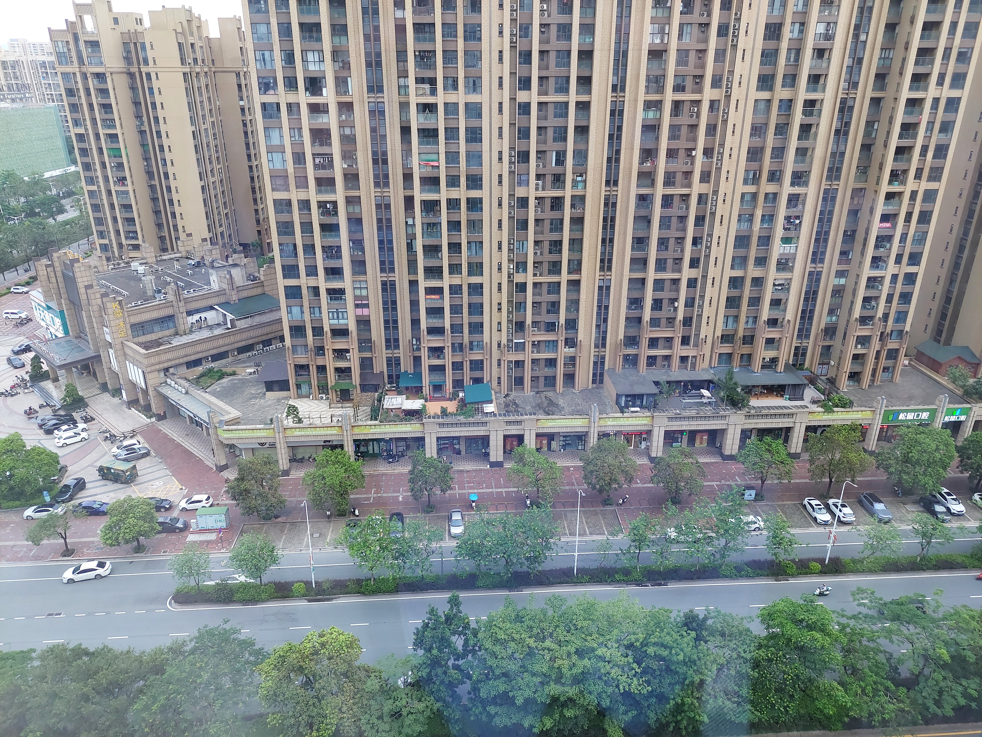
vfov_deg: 54.9
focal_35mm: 25
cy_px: 368
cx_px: 491
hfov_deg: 69.4
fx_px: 709
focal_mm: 5.23
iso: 100
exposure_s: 1/100
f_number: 1.8
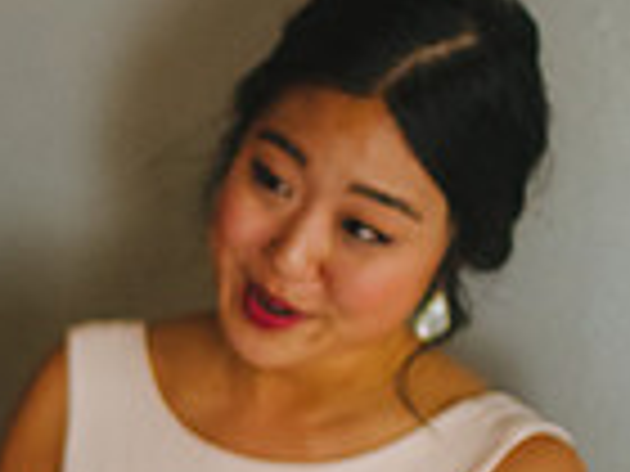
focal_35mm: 151
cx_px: -517
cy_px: 611
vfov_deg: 9.6
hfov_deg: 12.0
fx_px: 2748
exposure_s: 1/800
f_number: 2
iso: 1250
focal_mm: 35
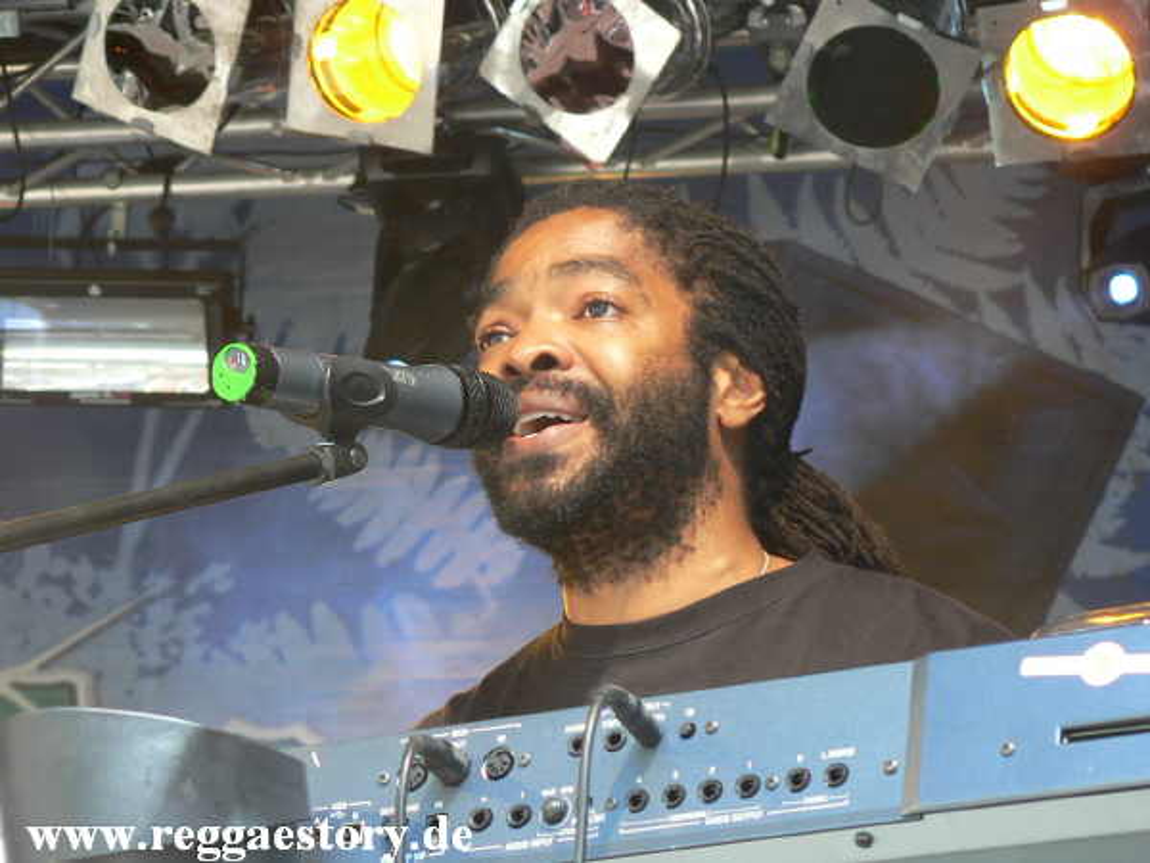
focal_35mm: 116
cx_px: 575
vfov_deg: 12.8
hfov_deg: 17.0
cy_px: 432
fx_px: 3854
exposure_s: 1/30
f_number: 3.2
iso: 150
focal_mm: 19.9
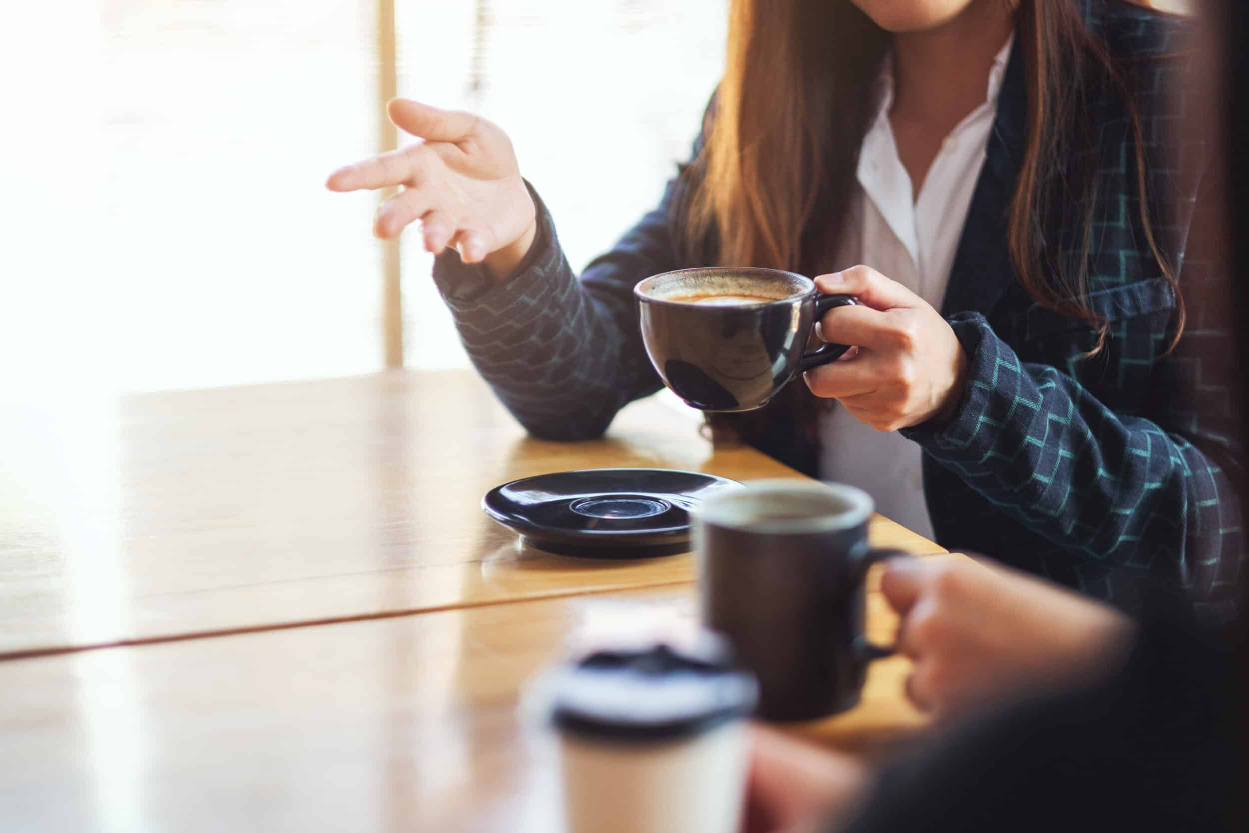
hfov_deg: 24.2
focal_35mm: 84
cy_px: 416
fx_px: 2914
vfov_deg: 16.3
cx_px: 624
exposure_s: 1/160
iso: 200
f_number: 1.2
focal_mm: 56
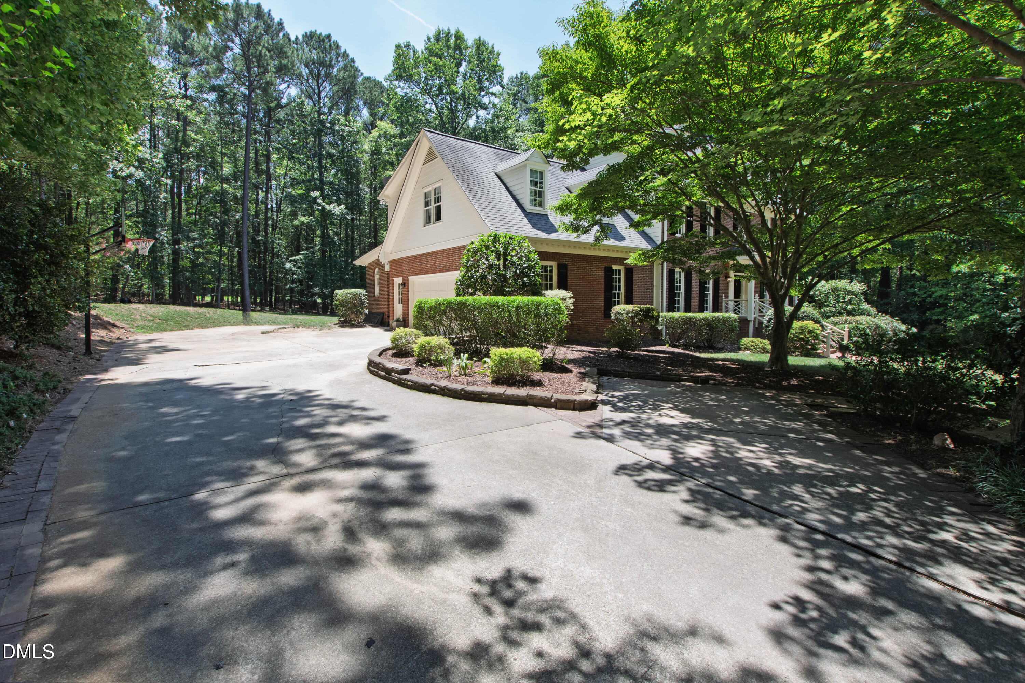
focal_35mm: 15
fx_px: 427
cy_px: 342
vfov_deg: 77.3
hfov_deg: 100.4
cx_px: 512
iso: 320
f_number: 8
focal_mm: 10
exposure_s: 1/200
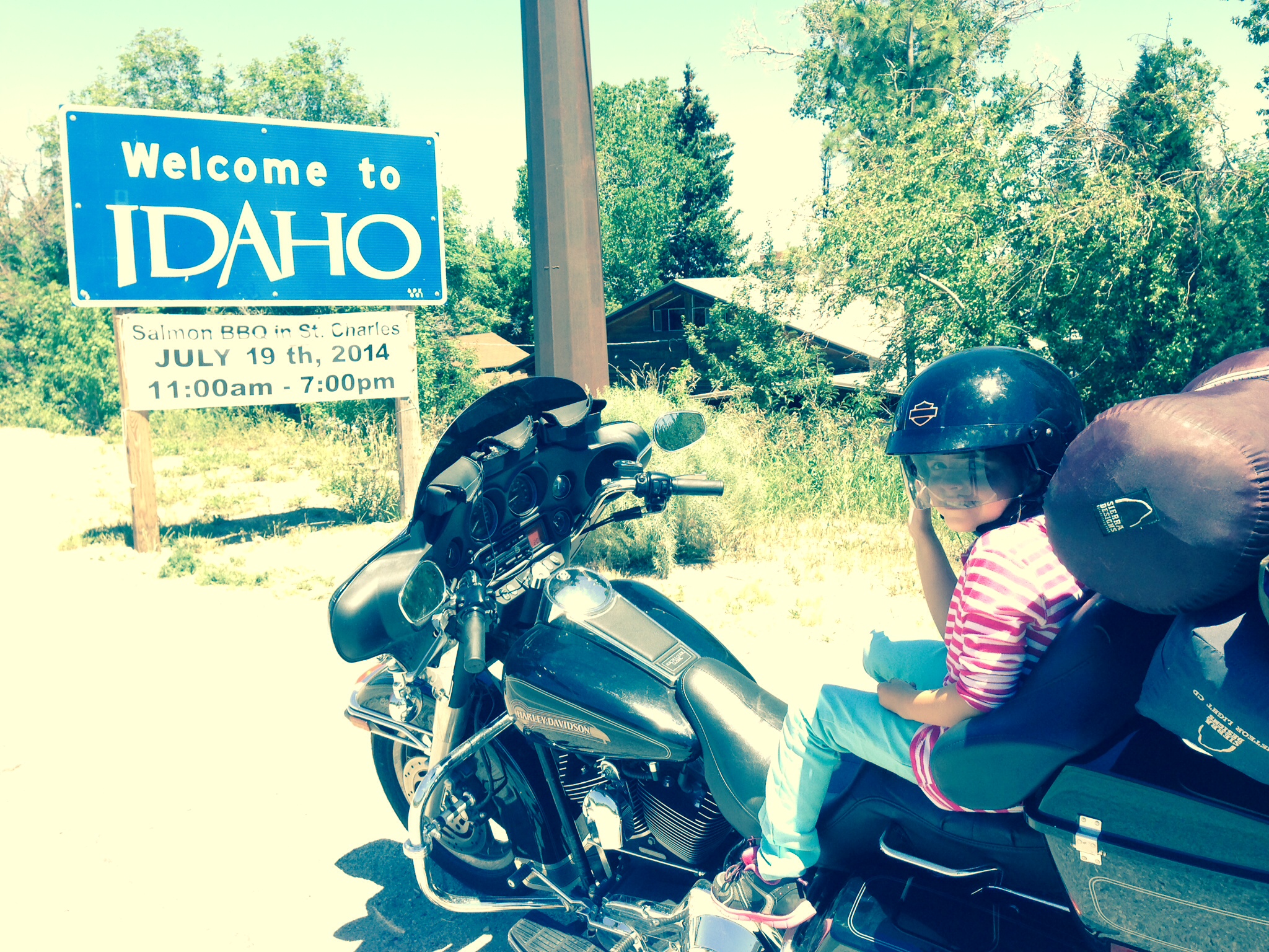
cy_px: 476
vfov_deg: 42.9
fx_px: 1210
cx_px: 634
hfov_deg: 55.4
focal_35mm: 33
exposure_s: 1/398
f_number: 2.4
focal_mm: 4.12
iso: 50
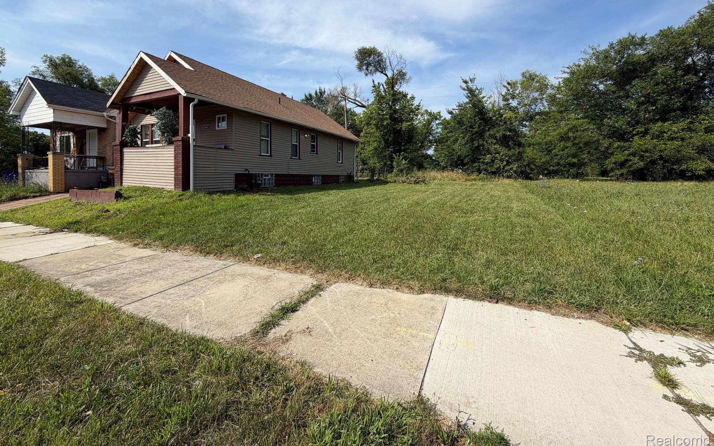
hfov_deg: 101.5
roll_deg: -0.1
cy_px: 180
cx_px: 354
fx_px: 292
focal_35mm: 15
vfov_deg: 74.0
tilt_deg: -0.9
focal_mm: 2.22
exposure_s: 1/901
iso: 20
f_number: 2.2
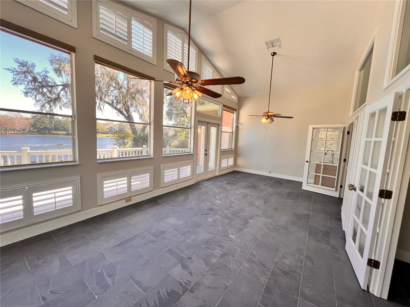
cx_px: 205
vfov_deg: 89.9
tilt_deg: -5.9
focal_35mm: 13
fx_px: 154
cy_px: 154
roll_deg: -2.9
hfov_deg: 106.2
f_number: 1.8
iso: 40
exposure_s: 1/120
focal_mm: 1.57
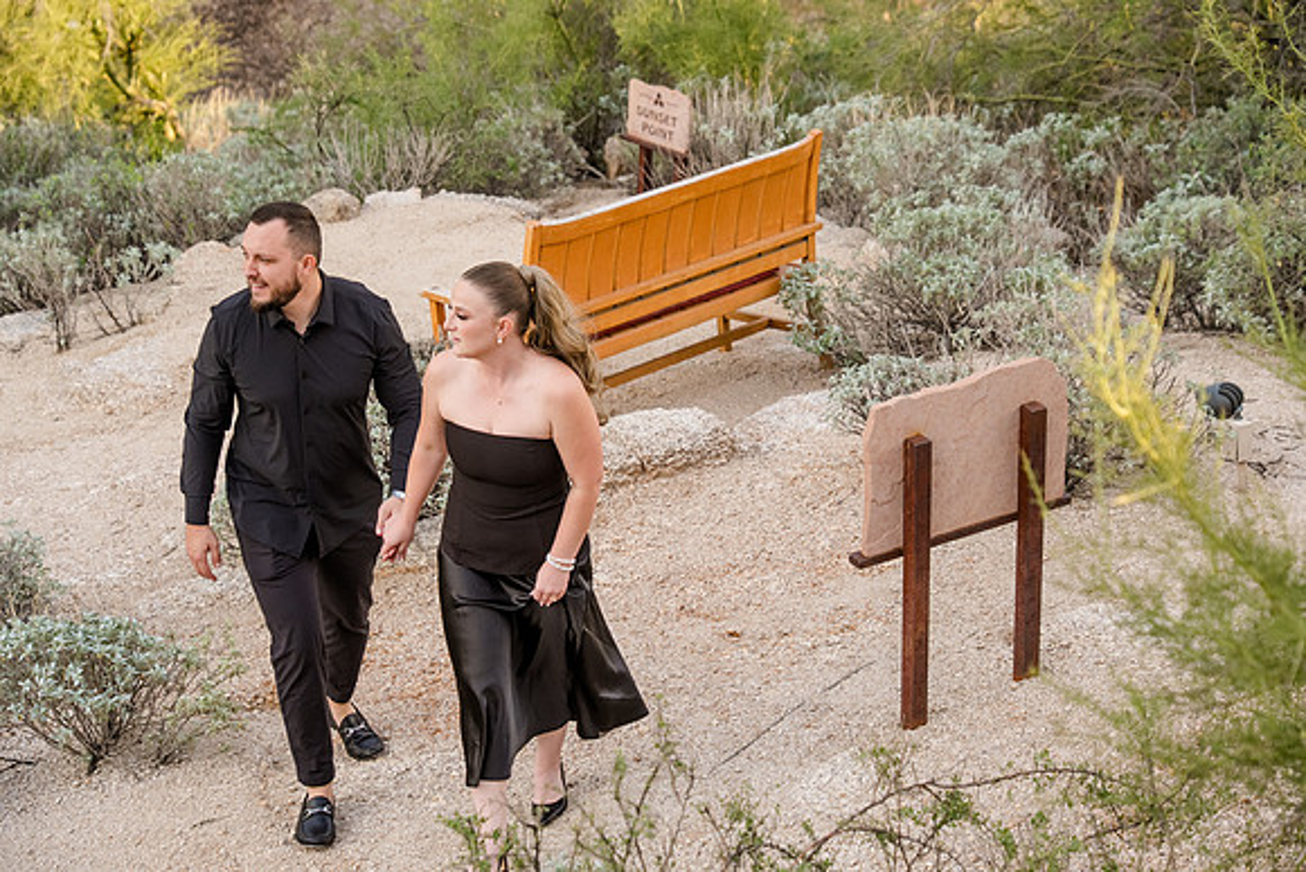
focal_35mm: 79
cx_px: 653
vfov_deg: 17.3
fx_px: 2866
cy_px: 436
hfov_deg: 25.7
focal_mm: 79
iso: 640
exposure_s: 1/250
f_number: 5.6
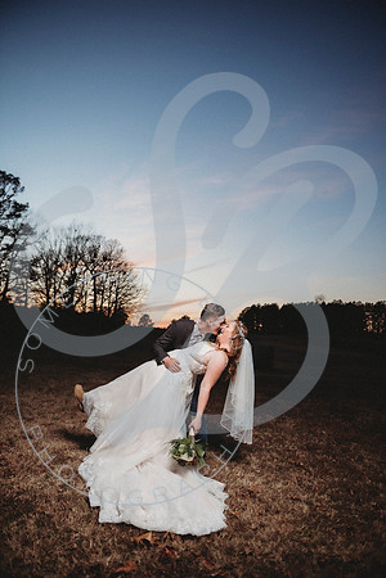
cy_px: 289
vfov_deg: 73.7
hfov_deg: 53.1
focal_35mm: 24
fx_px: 386
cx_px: 193
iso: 200
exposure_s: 1/500
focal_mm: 24
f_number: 2.8
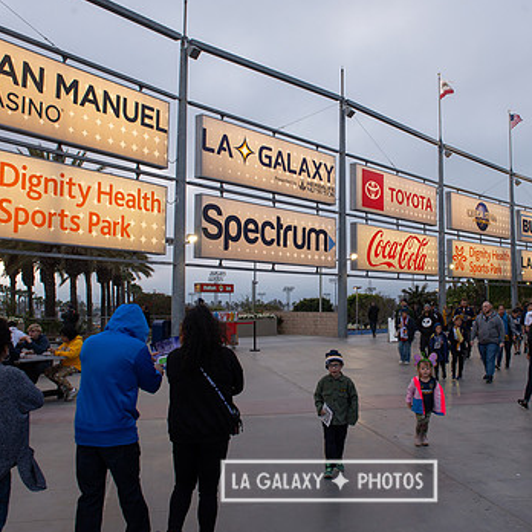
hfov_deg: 48.1
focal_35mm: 34
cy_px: 251
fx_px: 591
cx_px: 329
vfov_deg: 48.4
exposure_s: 1/80
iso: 400
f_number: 9
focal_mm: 24
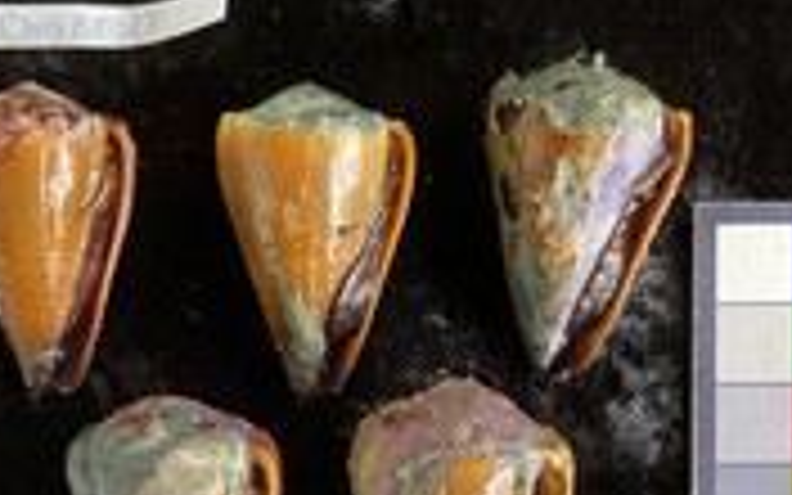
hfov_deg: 33.3
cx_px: 284
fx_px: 1317
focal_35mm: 61
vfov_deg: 20.7
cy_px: 475
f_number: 1.8
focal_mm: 3
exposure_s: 1/60
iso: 160
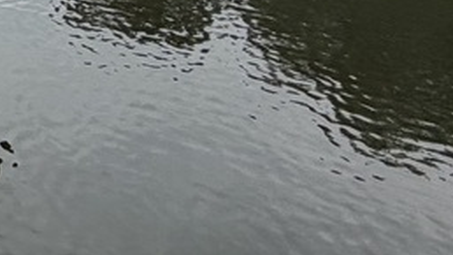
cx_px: -560
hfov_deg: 16.6
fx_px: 853
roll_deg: -1.3
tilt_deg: -13.8
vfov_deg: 15.8
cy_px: -107
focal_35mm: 71
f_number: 2.2
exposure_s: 1/770
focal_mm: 2.22
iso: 25
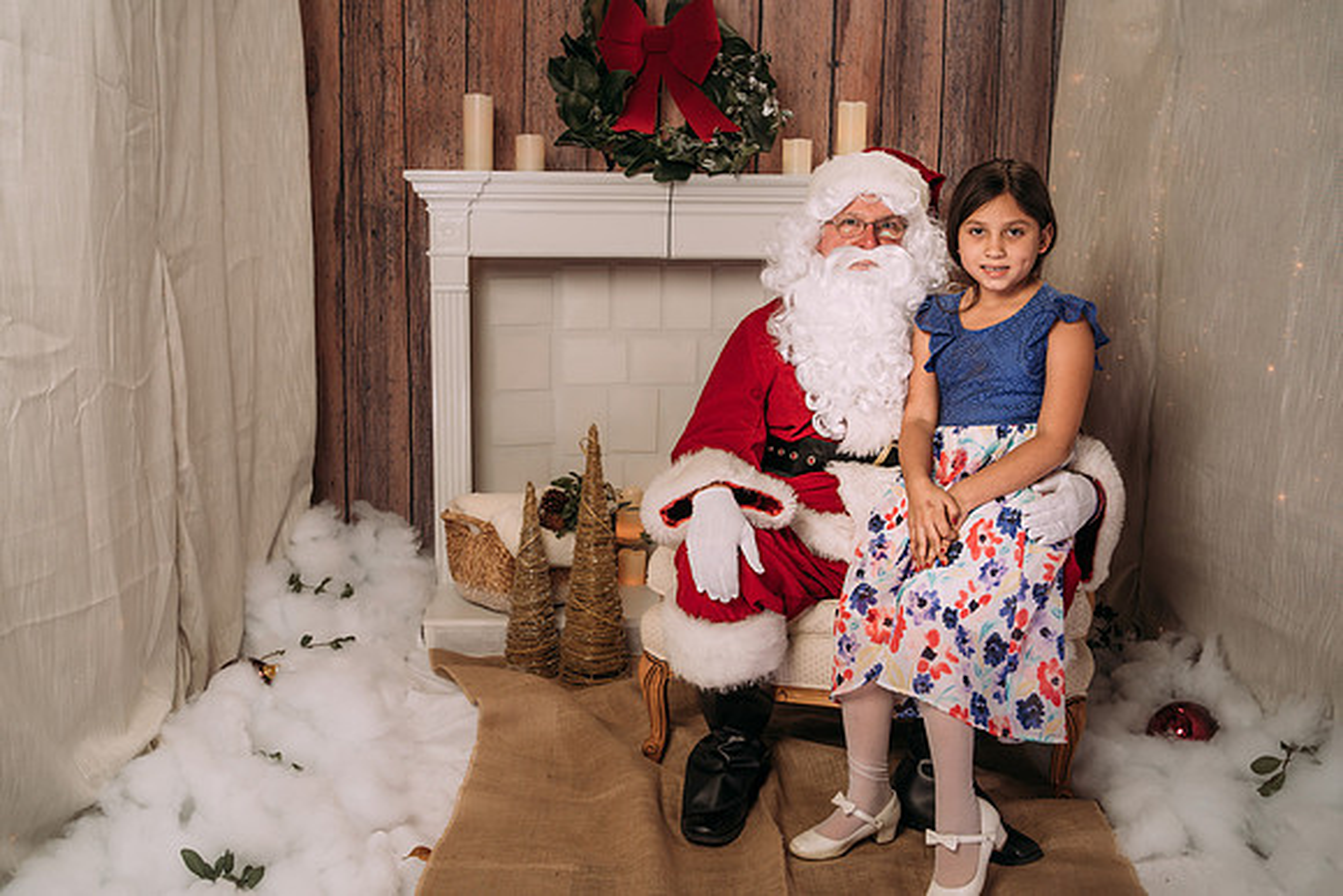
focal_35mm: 38
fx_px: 1417
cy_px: 447
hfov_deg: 50.7
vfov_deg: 35.1
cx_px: 641
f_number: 6.3
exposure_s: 1/100
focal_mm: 35
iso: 100
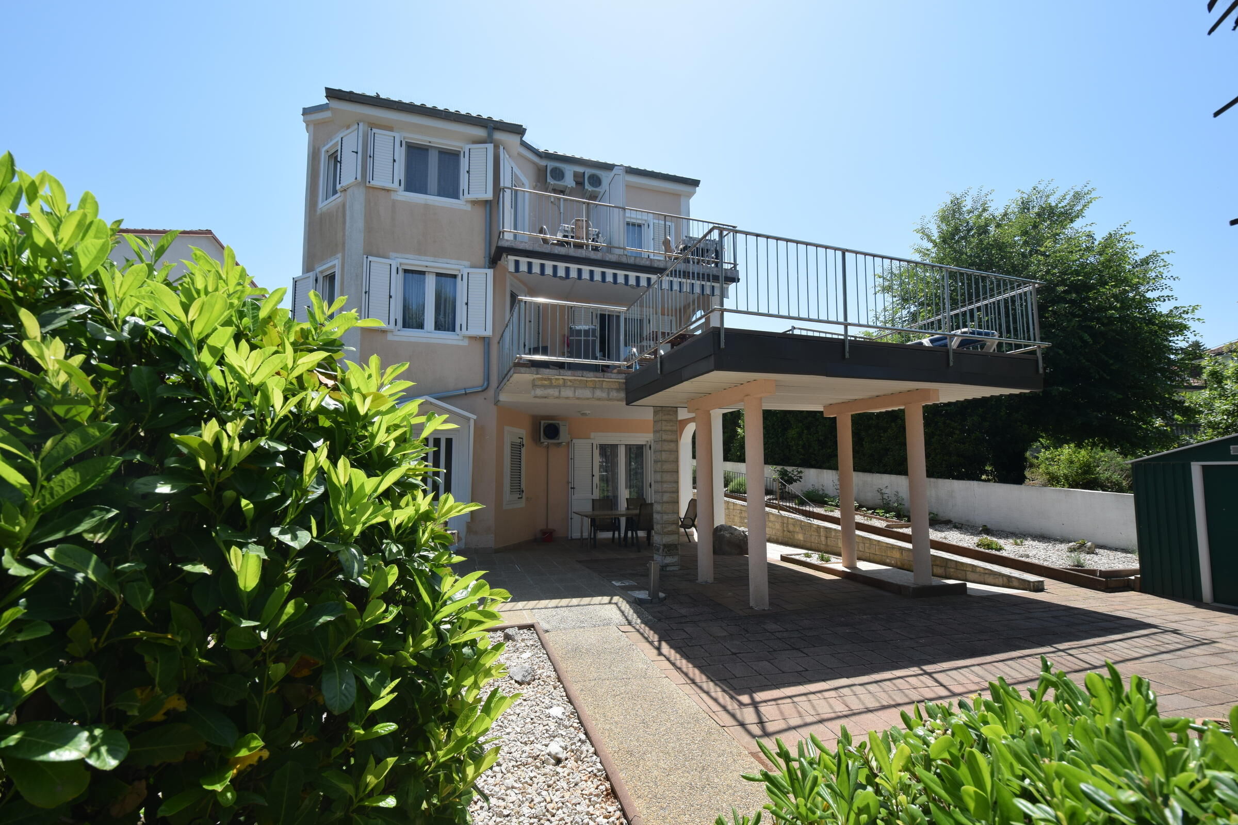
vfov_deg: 77.3
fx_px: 516
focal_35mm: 15
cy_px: 412
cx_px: 619
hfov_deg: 100.4
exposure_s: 1/320
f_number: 9
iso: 200
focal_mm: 10
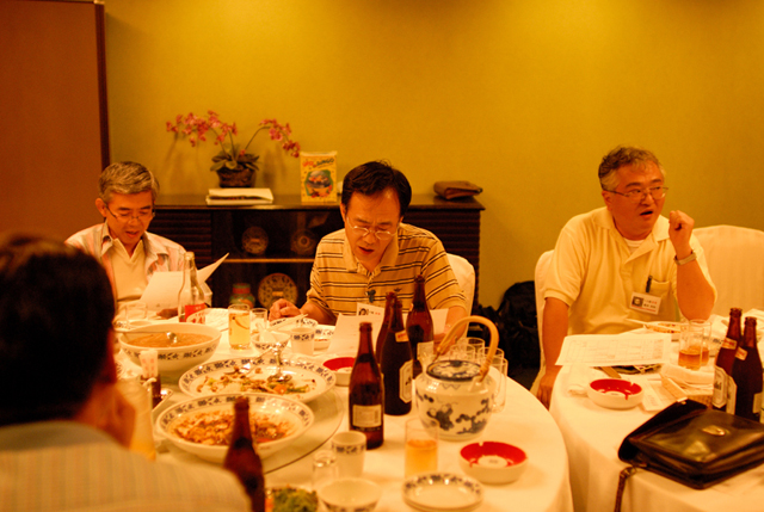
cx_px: 382
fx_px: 893
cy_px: 256
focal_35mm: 42
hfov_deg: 46.3
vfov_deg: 32.0
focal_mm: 28
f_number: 2
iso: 800
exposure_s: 1/80
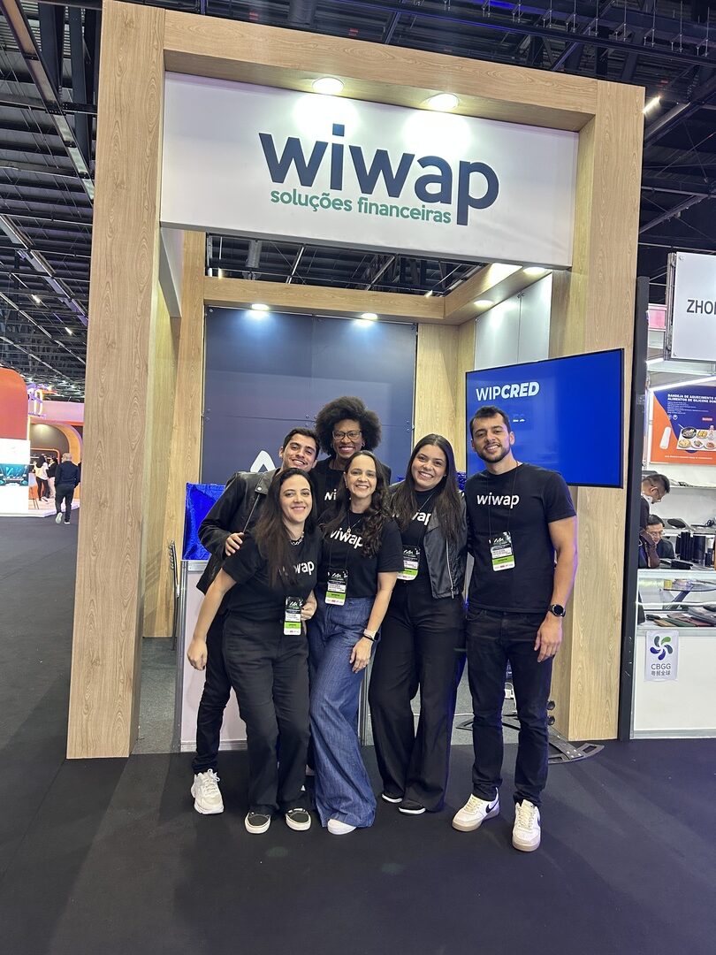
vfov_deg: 67.3
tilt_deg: +0.2
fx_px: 717
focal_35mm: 26
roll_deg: -2.5
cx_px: 358
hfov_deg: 53.1
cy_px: 478
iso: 200
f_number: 1.5
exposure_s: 1/60
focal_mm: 5.7
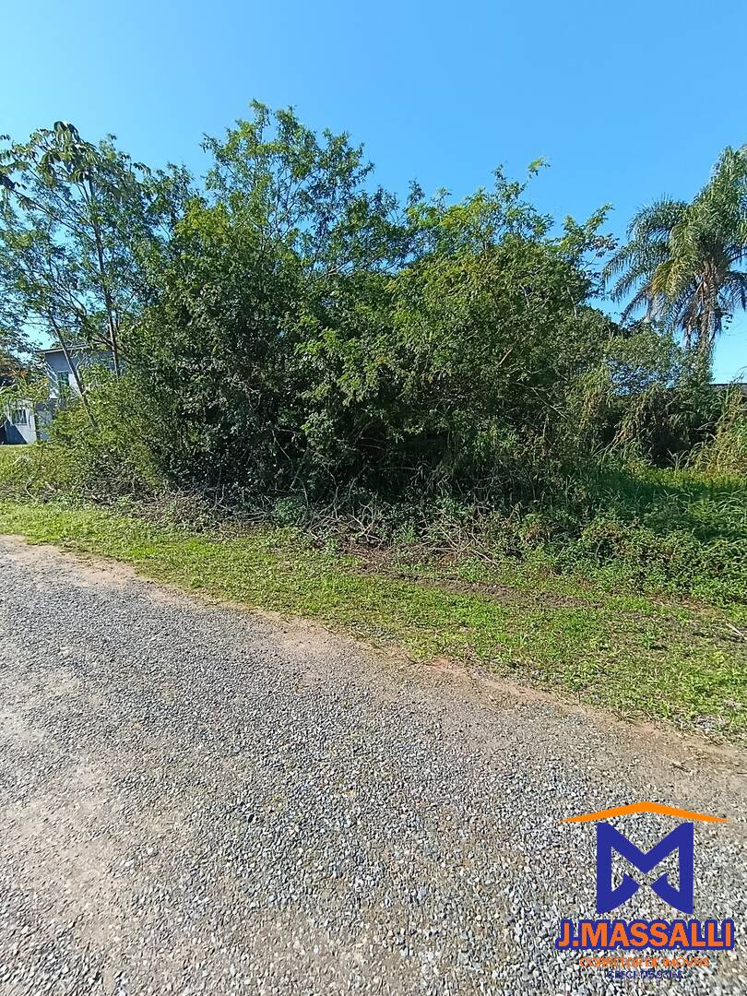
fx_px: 460
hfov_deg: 78.1
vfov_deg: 94.5
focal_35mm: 16
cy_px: 498
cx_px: 374
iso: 51
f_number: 2.2
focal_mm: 1.65
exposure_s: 1/538
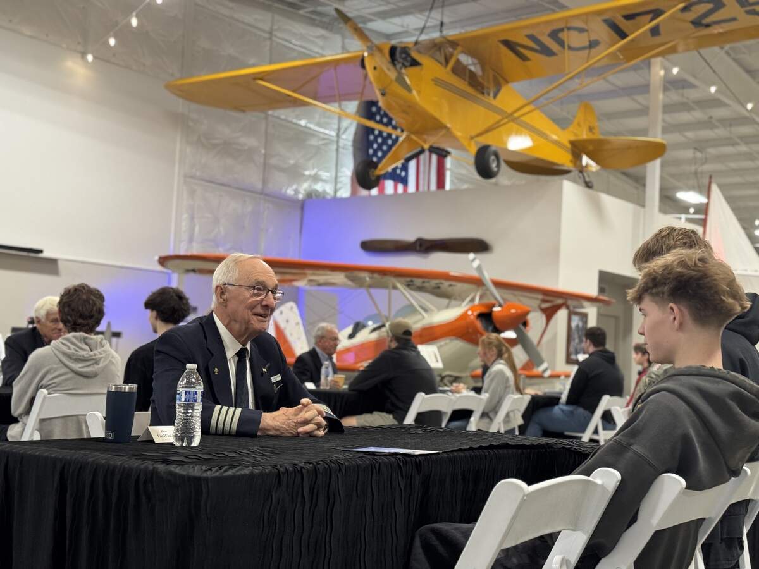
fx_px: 1052
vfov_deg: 30.3
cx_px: 380
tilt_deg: +5.3
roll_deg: -2.7
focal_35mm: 48
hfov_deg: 39.7
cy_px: 284
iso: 250
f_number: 1.78
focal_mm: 6.76
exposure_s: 1/60
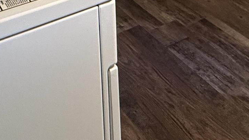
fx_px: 429
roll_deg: +0.0
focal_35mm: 65
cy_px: -172
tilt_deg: -5.4
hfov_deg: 29.5
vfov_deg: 14.2
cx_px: 267
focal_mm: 2.22
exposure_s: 1/60
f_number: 2.2
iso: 400
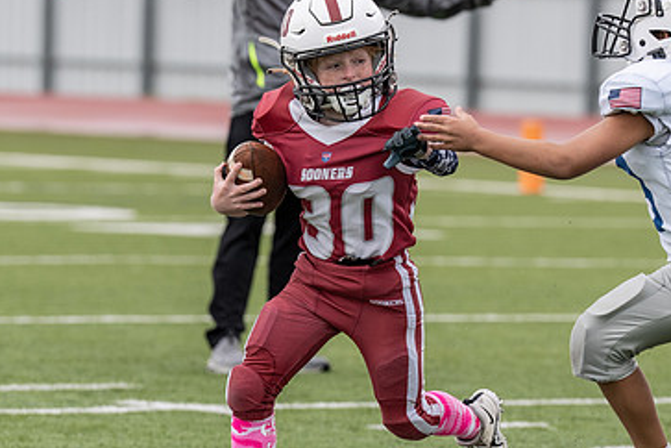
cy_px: 222
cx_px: 434
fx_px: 7287
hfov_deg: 5.3
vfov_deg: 3.5
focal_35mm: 391
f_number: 3.5
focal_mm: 168
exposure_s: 1/1250
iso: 250
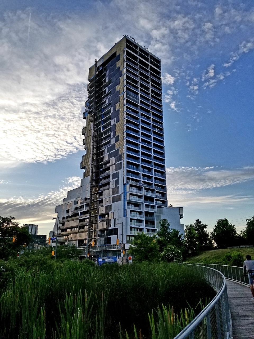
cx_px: 127
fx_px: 254
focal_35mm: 26
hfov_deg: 53.1
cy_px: 170
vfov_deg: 67.3
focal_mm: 4.25
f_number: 1.7
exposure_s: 1/1476
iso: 50
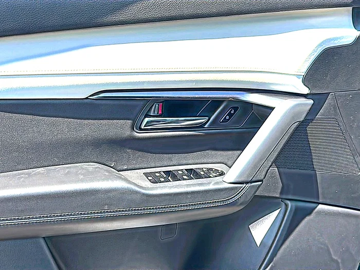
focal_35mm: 40
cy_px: 135
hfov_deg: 46.8
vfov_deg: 36.0
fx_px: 416
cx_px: 180
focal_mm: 6.86
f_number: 1.78
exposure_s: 1/1031
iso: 80
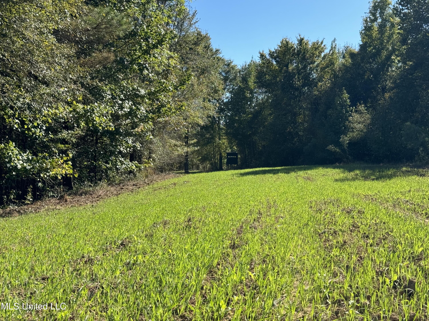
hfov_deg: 39.7
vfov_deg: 30.3
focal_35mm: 48
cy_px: 160
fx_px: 595
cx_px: 214
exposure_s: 1/1923
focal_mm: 6.76
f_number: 1.78
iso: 64
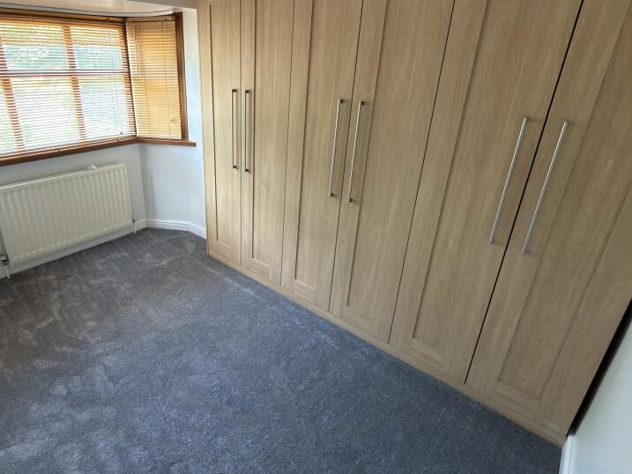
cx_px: 255
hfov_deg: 80.8
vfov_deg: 65.6
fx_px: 365
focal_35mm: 20
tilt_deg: -21.5
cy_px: 198
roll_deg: -0.5
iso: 160
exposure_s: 1/30
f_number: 2.2
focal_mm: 2.22
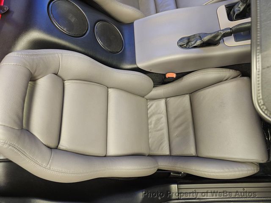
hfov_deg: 73.9
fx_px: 180
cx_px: 136
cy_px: 102
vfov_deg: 58.9
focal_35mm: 23
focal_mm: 6.3
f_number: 1.7
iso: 500
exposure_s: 1/30
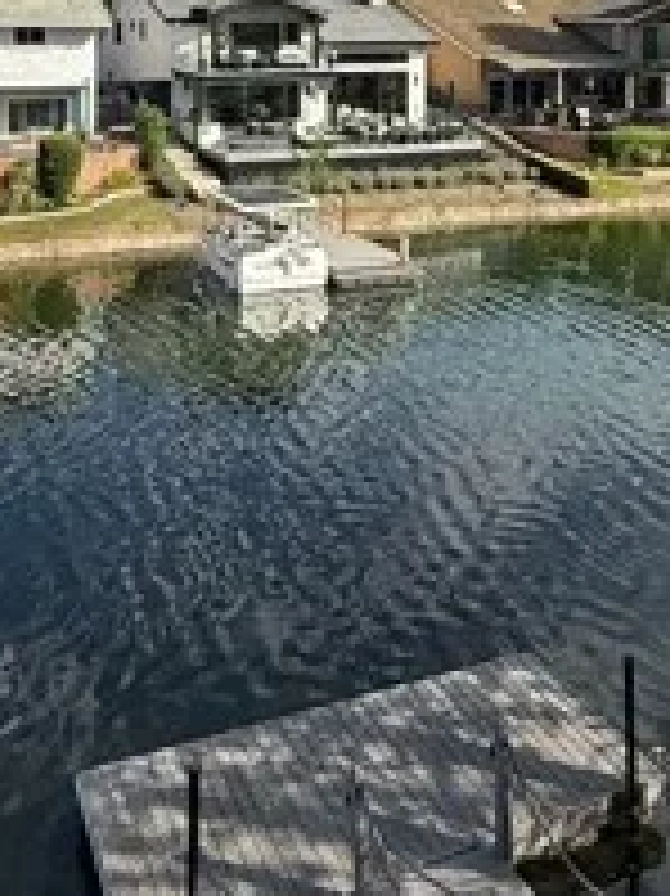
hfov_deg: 32.0
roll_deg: -0.9
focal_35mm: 45
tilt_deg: +0.6
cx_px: 423
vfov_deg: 38.1
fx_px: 1163
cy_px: 27
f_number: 2.2
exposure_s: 1/2024
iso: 50
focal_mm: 2.22
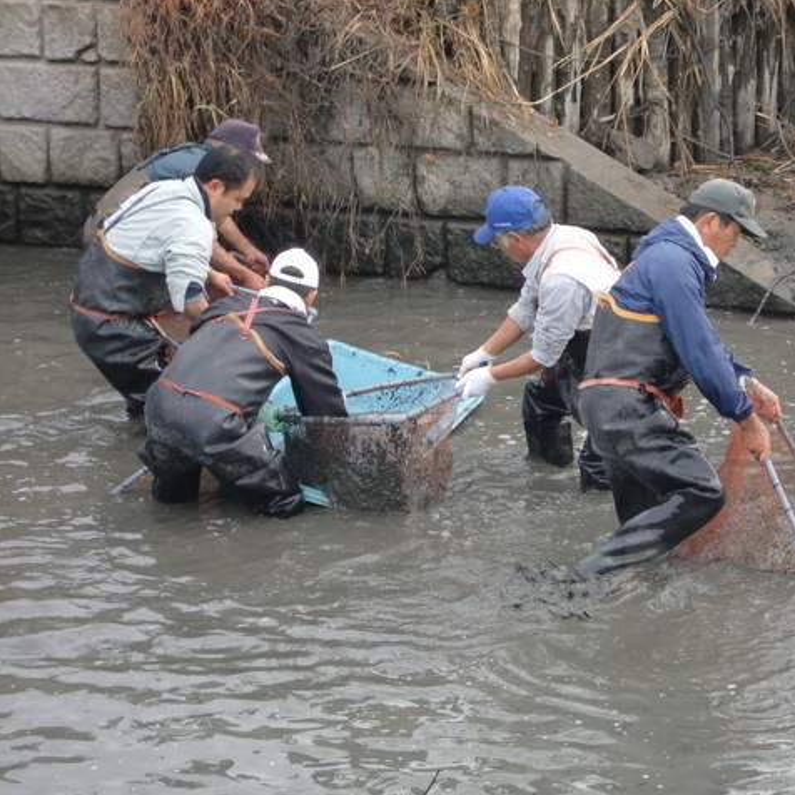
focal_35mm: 133
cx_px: 533
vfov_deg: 13.1
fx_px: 3456
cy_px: 396
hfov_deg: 13.1
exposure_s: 1/100
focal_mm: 19.6
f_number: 5.8
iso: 160
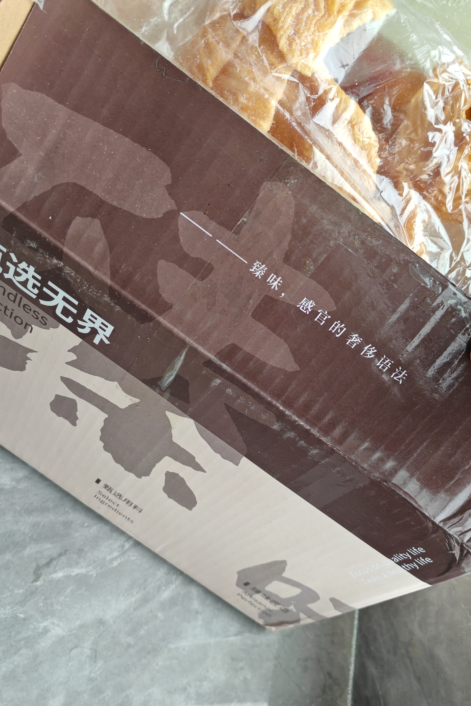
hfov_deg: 44.9
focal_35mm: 29
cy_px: 359
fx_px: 569
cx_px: 211
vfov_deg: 63.7
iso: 400
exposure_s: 1/100
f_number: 1.95
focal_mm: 5.52
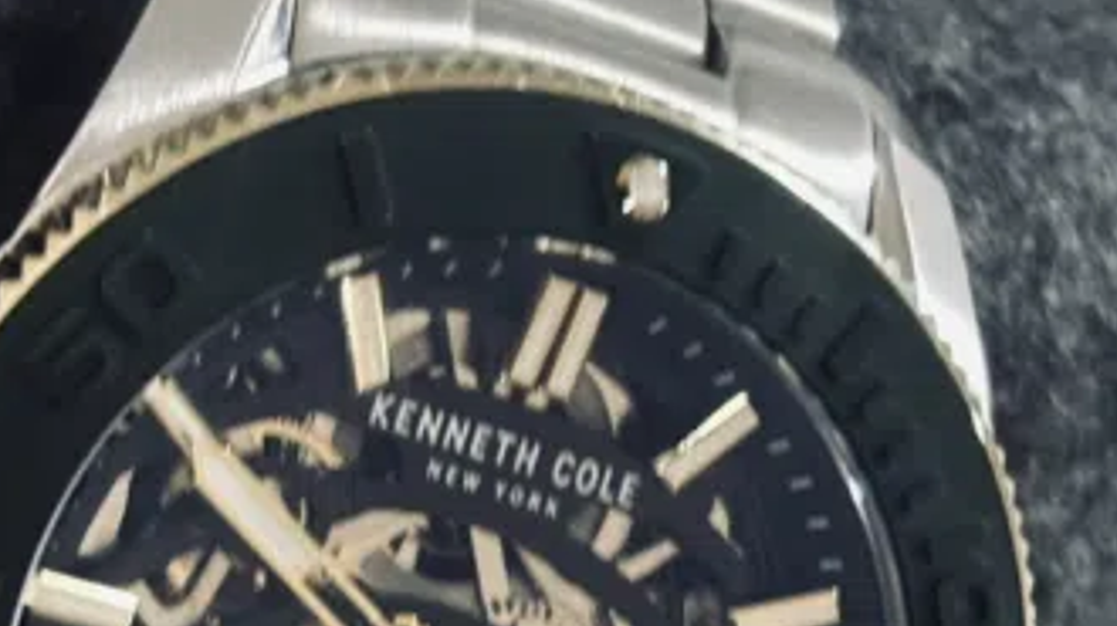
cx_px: 521
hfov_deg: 19.5
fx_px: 3255
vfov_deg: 10.9
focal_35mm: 110
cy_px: 633
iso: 400
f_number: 1.6
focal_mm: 5.96
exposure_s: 1/20
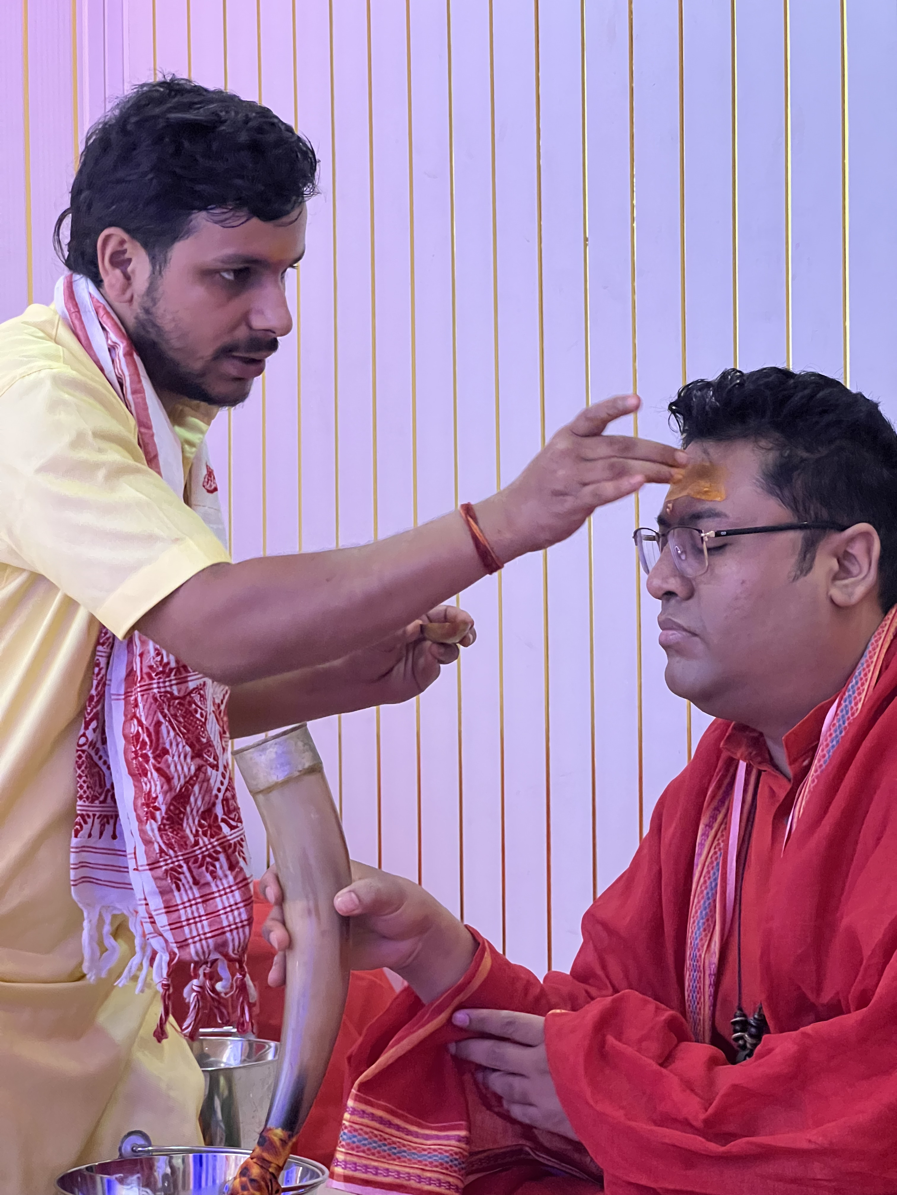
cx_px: 448
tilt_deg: +1.8
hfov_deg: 19.1
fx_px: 2660
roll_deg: +1.3
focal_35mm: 77
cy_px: 598
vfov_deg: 25.3
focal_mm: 9
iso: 800
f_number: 2.8
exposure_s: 1/50
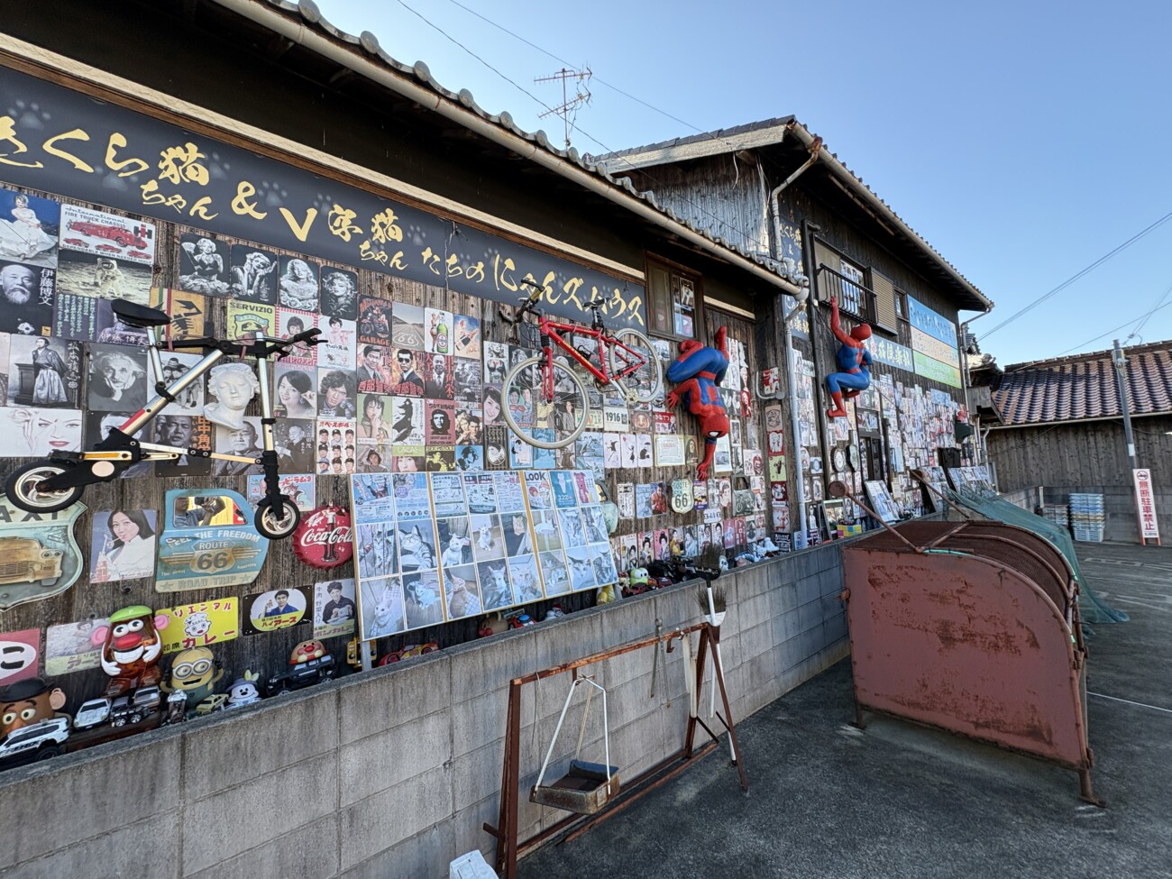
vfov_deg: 85.7
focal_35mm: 14
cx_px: 586
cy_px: 440
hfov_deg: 102.1
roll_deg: +2.7
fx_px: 474
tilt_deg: +5.2
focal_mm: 2.22
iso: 40
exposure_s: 1/299
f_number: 2.2
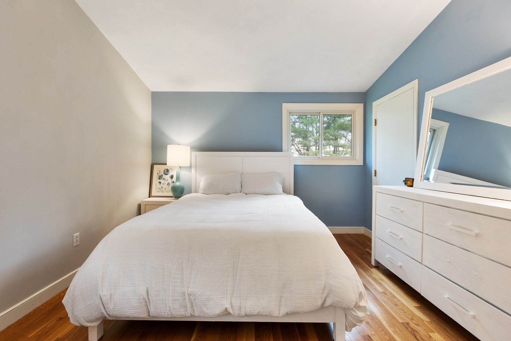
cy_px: 170
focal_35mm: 15
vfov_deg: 77.3
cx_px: 256
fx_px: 213
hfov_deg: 100.4
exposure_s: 1/4
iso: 800
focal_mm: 10
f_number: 6.3
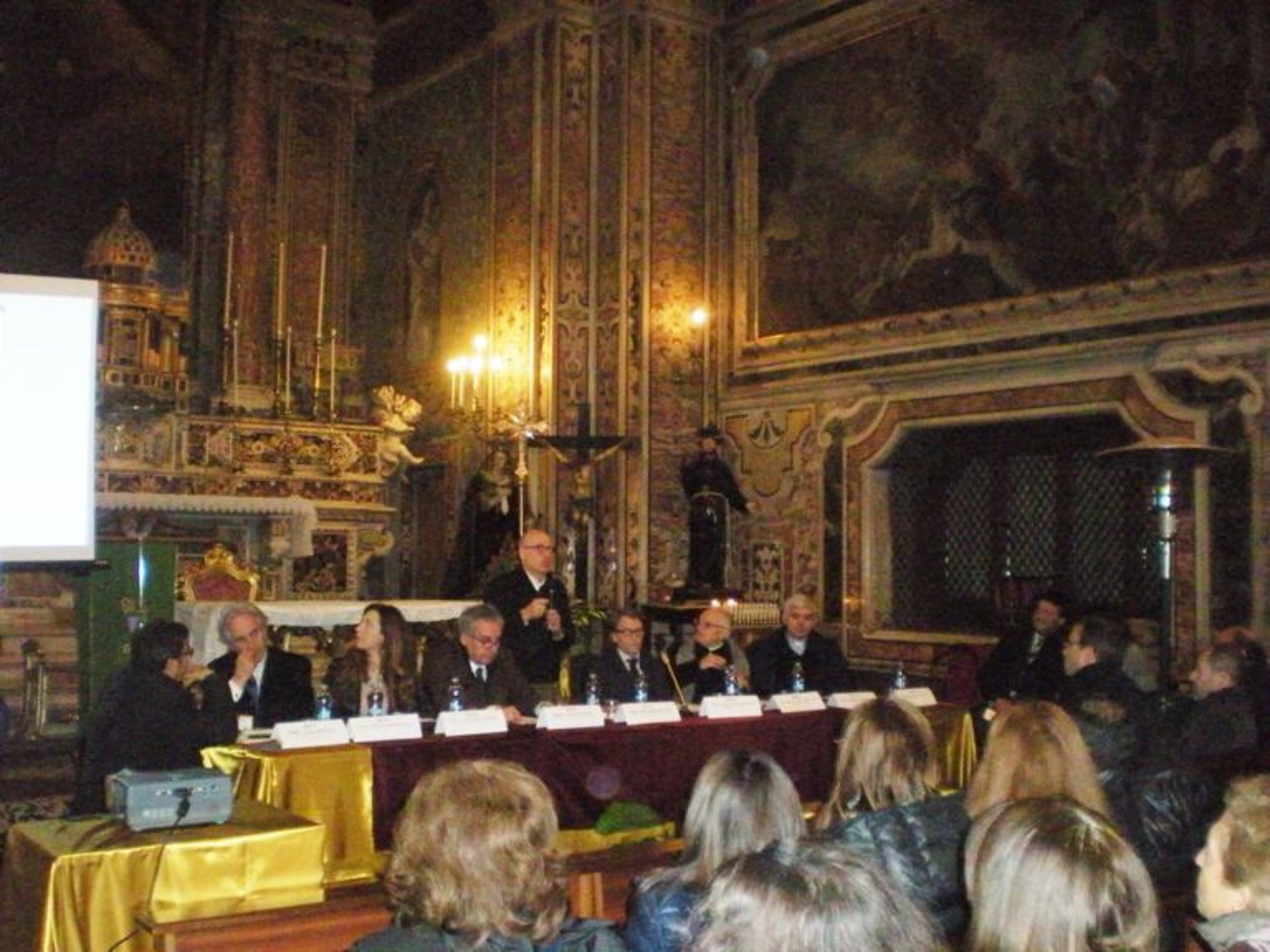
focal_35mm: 38
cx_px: 635
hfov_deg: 49.0
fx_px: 1394
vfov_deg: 37.7
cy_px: 476
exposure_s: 1/60
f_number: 3.1
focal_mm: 6.3
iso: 800
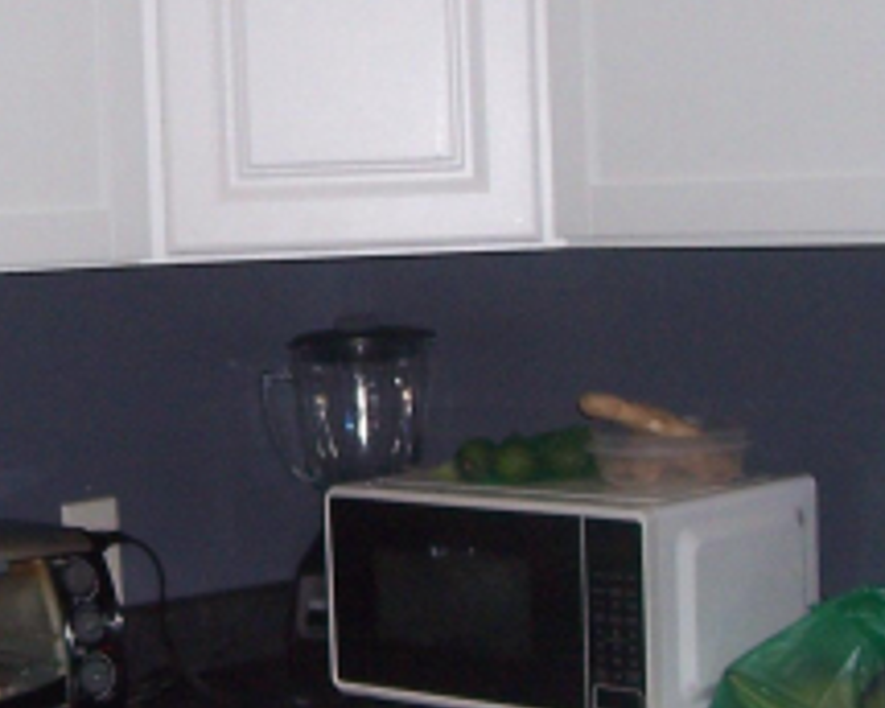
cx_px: 158
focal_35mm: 103
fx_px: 2698
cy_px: 329
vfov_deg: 14.9
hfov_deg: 18.4
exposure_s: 1/60
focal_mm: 5.6
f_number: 2.7
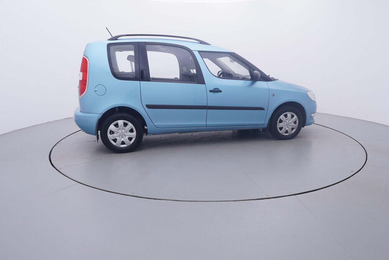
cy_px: 141
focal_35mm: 25
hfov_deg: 72.5
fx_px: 265
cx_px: 198
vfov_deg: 52.1
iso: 200
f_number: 5
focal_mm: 15
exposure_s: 1/80
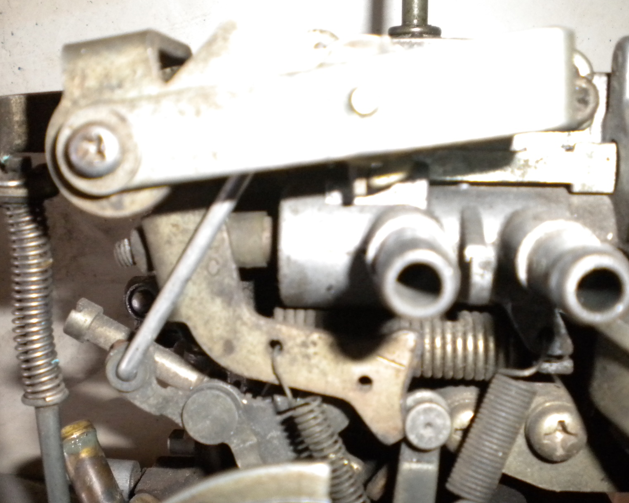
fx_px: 800
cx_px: 297
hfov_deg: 42.9
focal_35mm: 43
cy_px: 260
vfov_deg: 34.9
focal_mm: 6.3
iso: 400
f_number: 3.1
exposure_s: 1/30
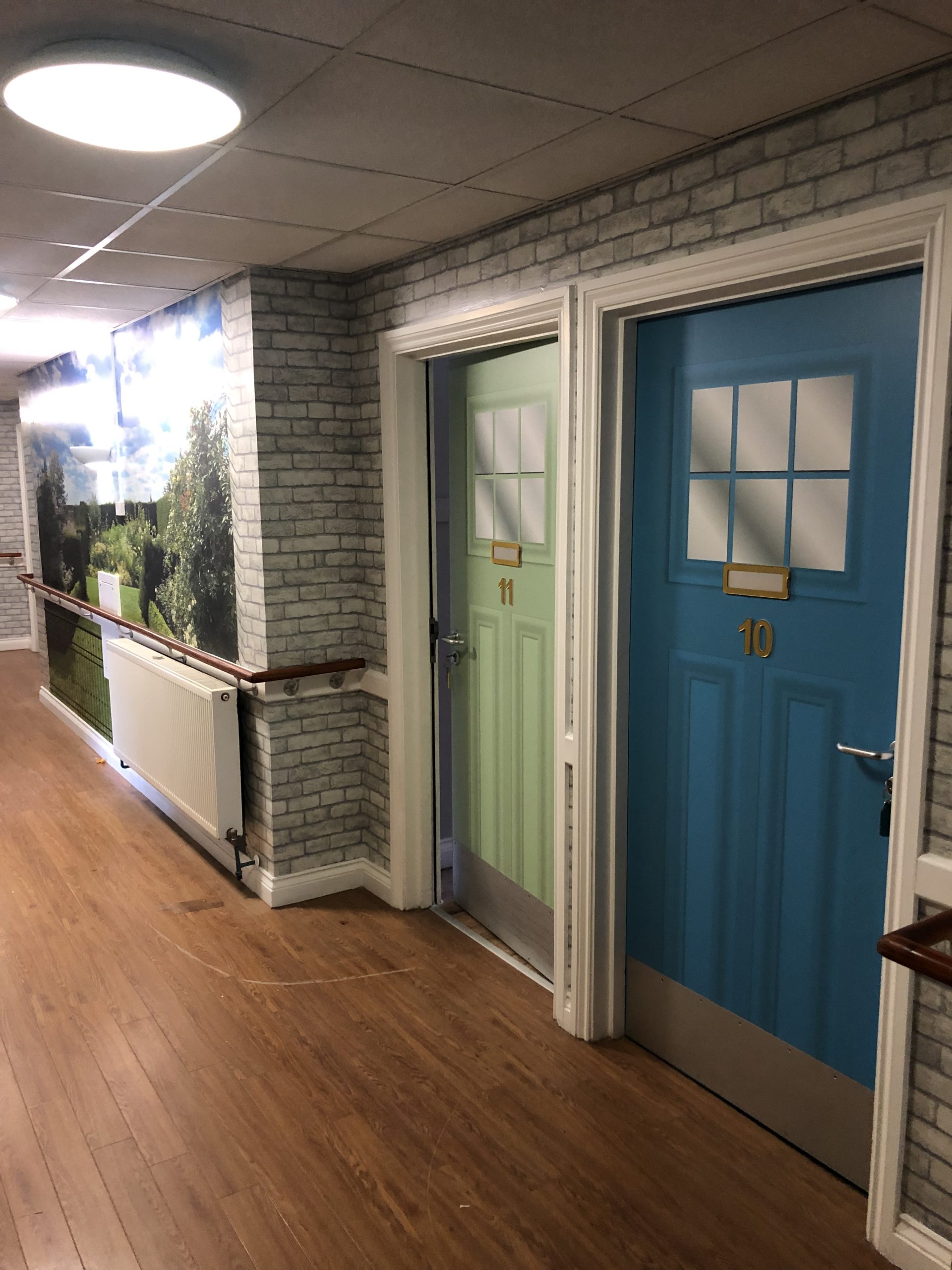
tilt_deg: -9.3
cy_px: 635
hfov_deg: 49.7
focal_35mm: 28
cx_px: 476
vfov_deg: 63.4
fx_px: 1027
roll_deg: +0.3
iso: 100
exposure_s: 1/14
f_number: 1.8
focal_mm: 3.99
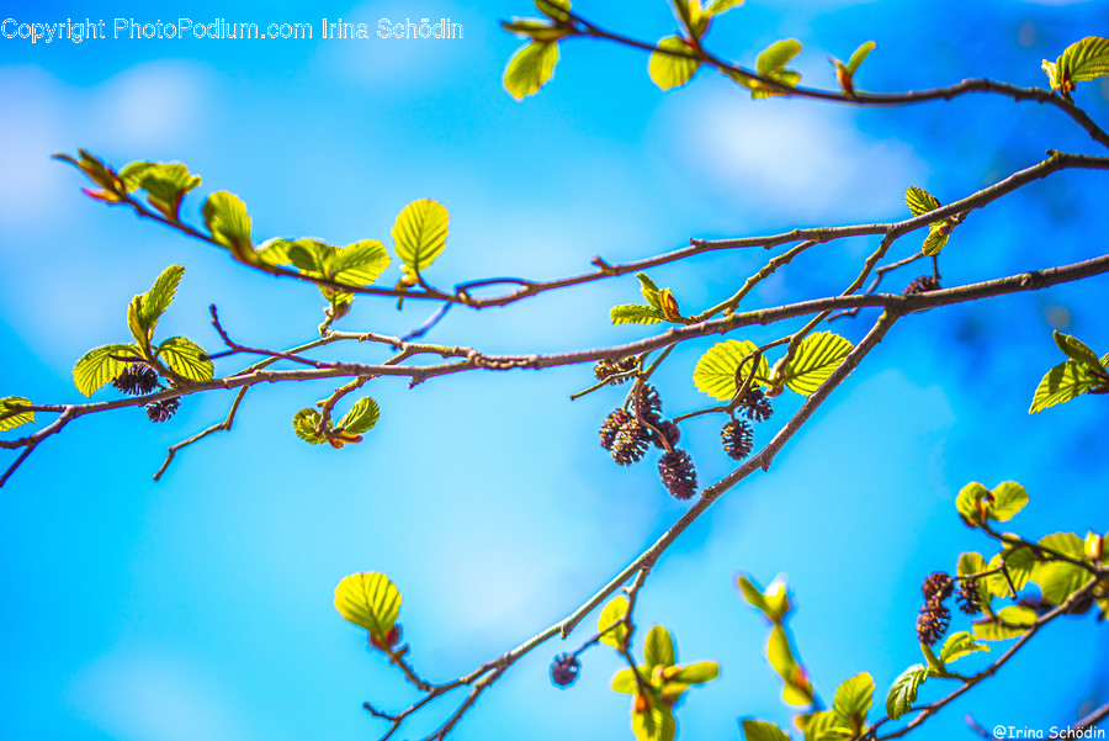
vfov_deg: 15.2
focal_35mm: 90
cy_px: 370
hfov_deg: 22.6
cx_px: 554
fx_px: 2774
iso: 100
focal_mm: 90
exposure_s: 1/2500
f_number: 3.2
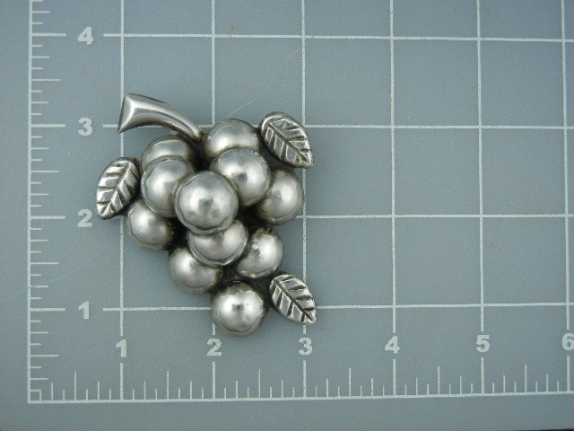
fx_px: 746
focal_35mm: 45
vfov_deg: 32.2
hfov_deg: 42.1
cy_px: 216
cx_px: 287
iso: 400
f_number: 3.8
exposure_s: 1/24
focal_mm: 8.1
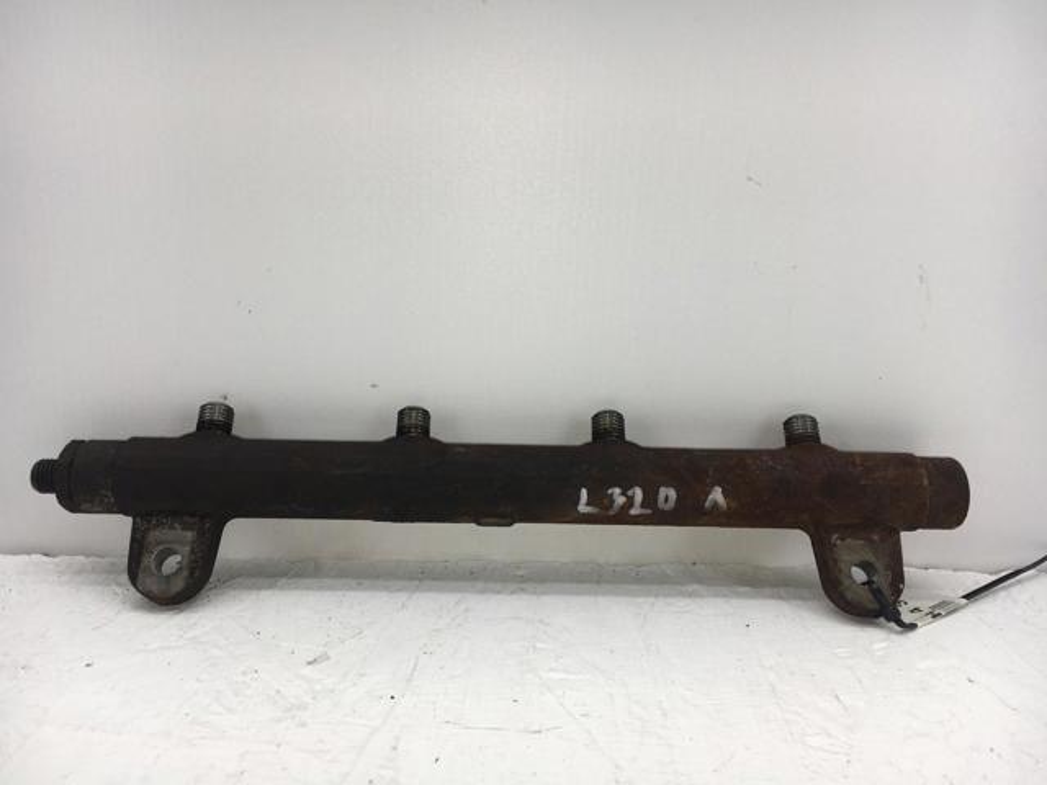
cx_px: 524
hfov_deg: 61.7
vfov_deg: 48.2
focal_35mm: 29
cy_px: 392
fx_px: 877
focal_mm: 4.15
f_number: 2.2
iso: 25
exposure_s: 1/418
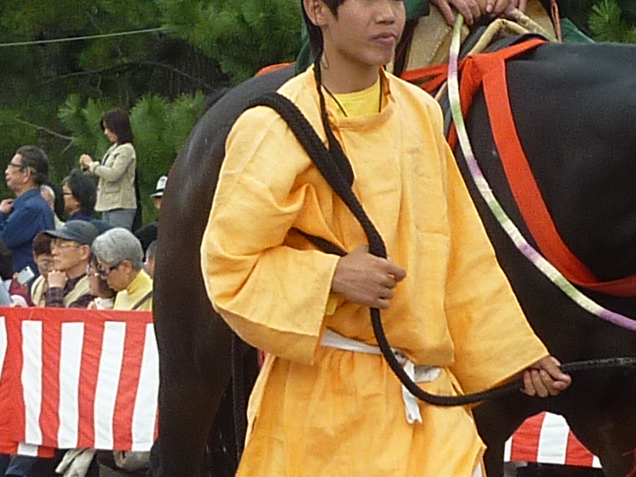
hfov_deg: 6.9
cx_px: 329
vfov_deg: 5.1
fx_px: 5309
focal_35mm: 289
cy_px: 73
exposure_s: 1/160
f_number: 3.9
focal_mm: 9.7
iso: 80
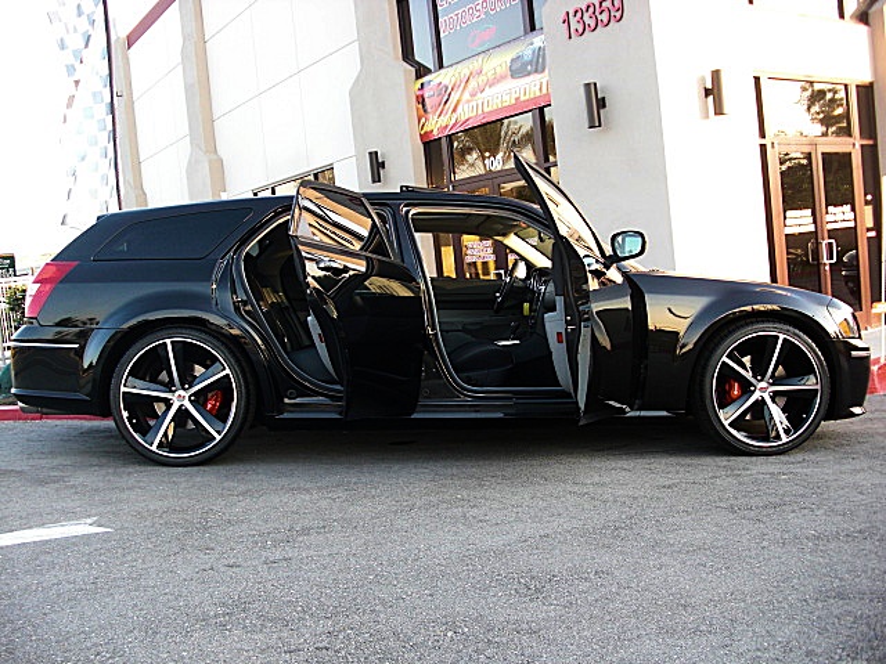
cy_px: 332
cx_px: 443
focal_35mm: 36
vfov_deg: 39.7
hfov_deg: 51.4
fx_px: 921
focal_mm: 6.3
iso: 100
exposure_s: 1/80
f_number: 2.8
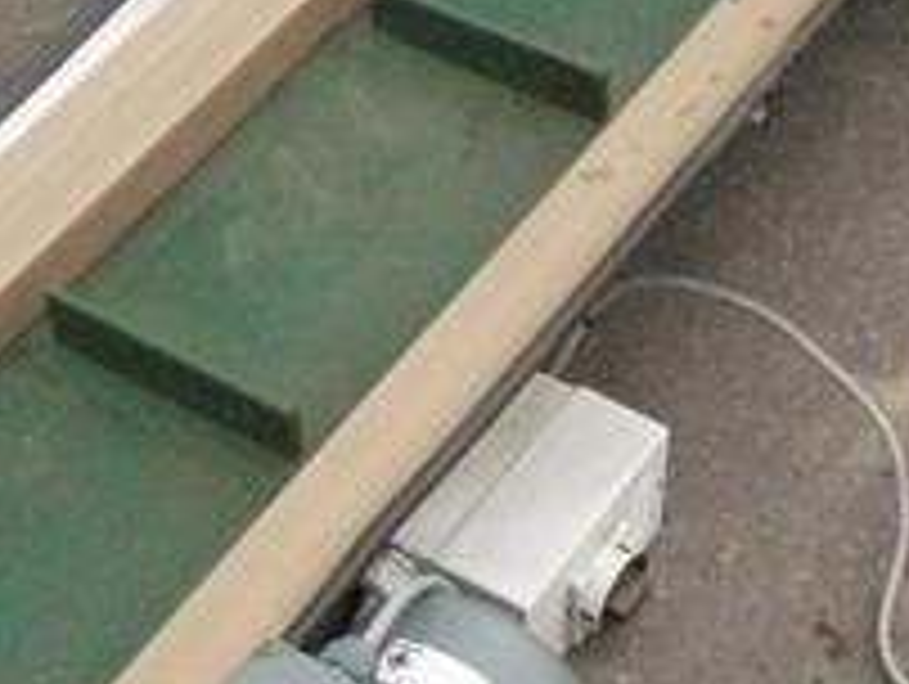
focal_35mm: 95
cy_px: 549
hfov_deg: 20.5
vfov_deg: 15.5
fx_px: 2498
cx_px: 284
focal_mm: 15
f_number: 11
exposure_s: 1/1300
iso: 3200
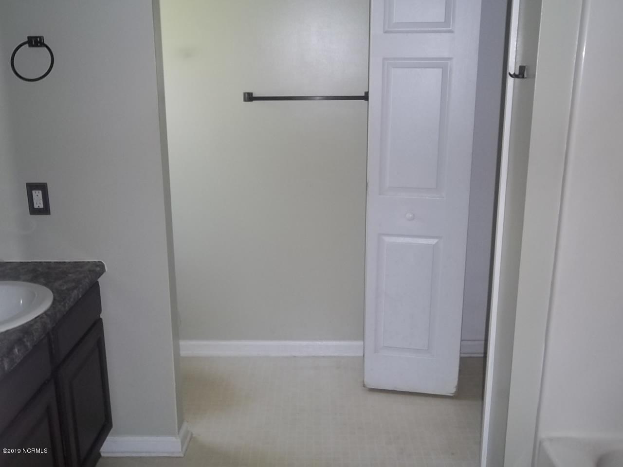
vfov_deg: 40.7
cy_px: 234
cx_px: 312
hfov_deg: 52.6
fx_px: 630
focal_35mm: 35
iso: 160
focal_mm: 6.17
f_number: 3.86
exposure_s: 1/40
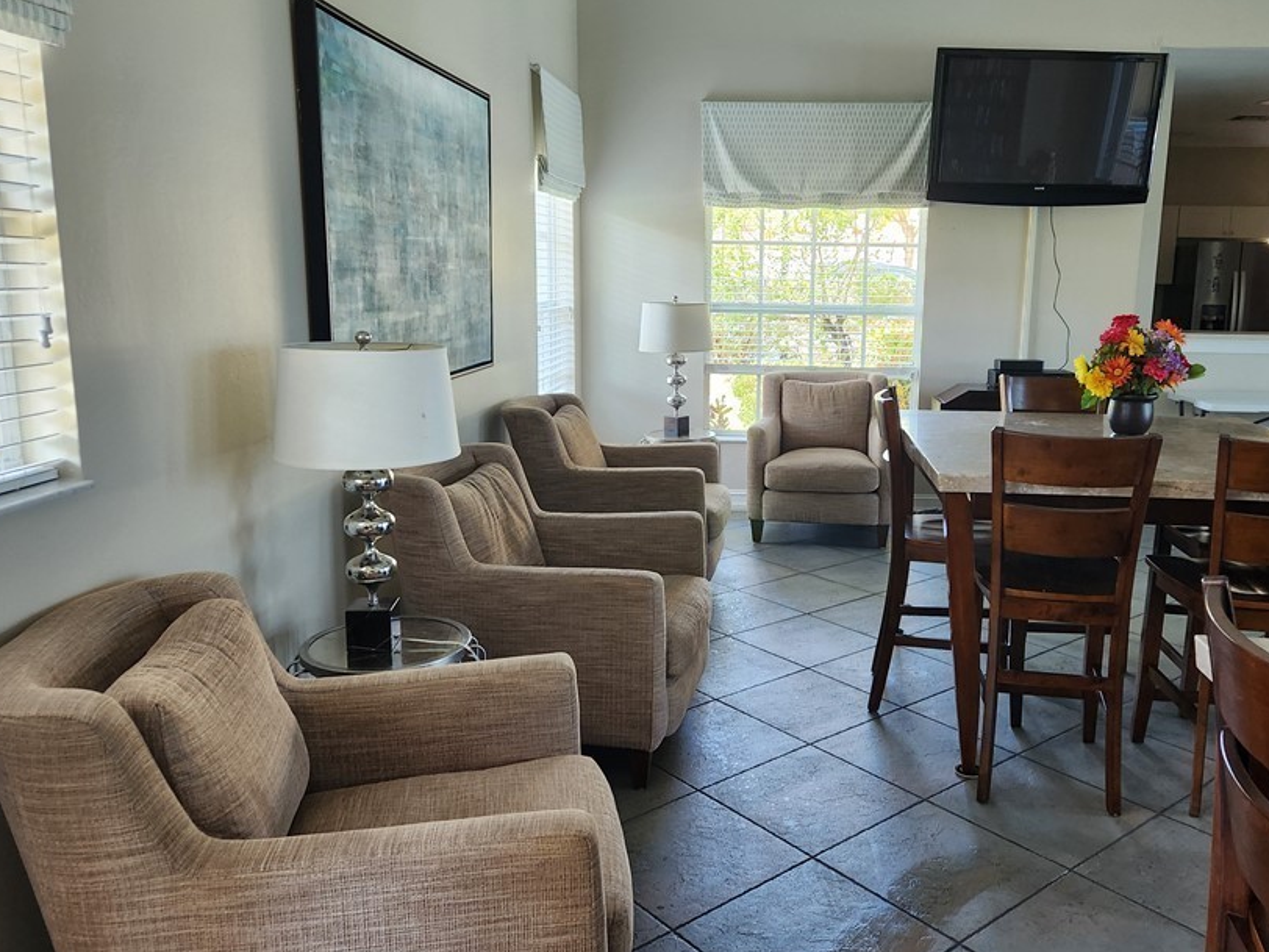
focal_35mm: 29
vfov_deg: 48.2
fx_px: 1063
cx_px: 728
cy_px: 467
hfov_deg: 61.4
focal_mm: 5.4
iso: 320
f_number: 1.8
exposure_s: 1/120
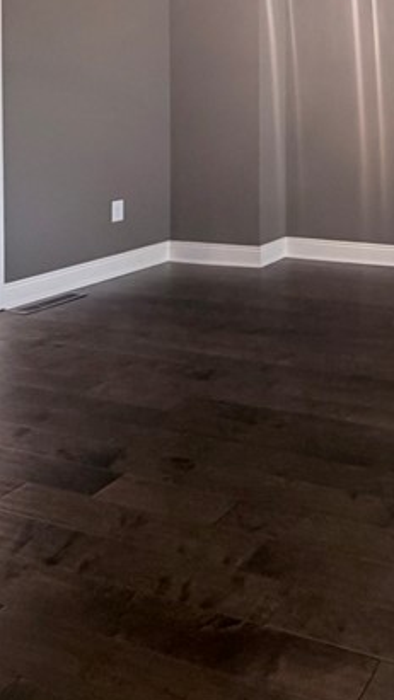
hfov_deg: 27.7
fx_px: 706
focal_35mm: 38
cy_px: 109
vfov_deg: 48.8
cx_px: 462
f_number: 2.2
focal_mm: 2.22
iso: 200
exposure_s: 1/60
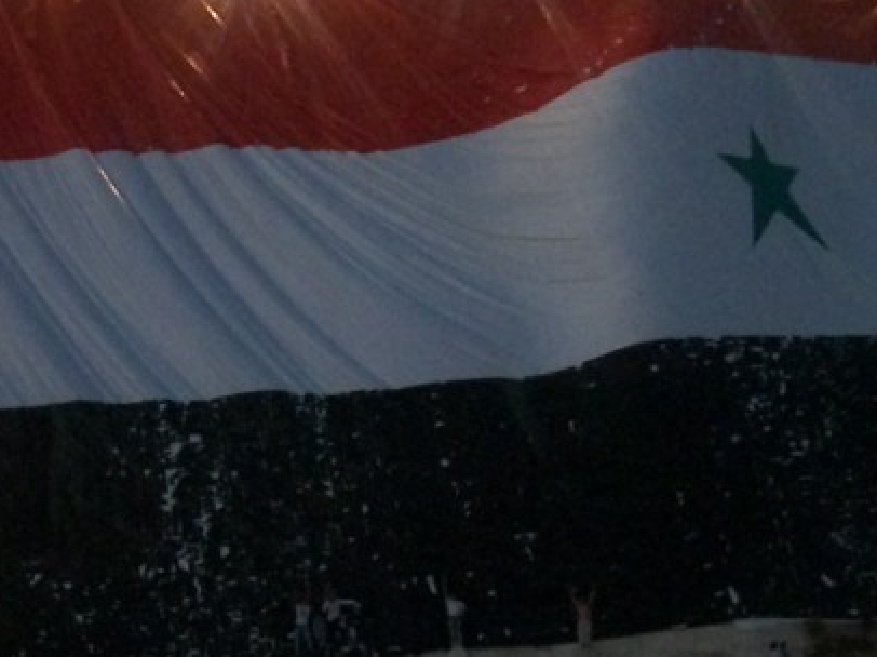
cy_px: 290
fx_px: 2557
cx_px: 417
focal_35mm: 101
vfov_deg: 14.6
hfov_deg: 19.5
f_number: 2.9
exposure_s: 1/60
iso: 250
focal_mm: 5.7
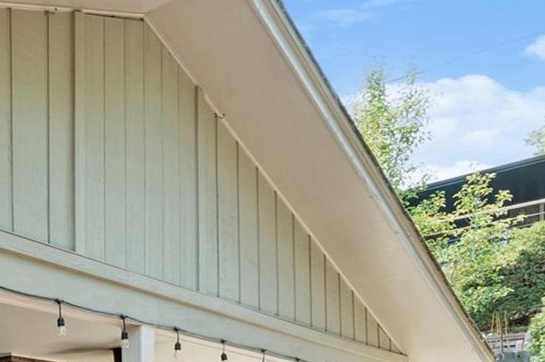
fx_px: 756
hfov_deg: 30.1
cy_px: 510
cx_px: -188
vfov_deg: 22.9
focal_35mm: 50
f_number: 9
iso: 400
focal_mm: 17
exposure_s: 1/100
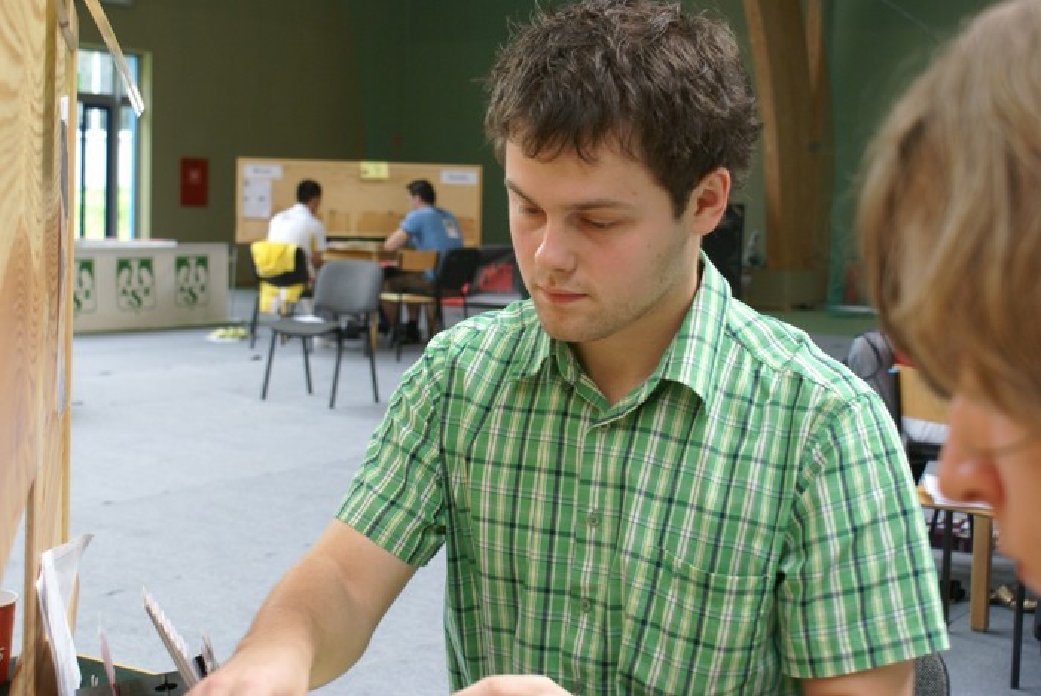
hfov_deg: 37.8
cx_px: 520
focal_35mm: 52
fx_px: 1519
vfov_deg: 25.8
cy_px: 348
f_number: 5.6
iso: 400
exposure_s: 1/50
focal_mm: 35
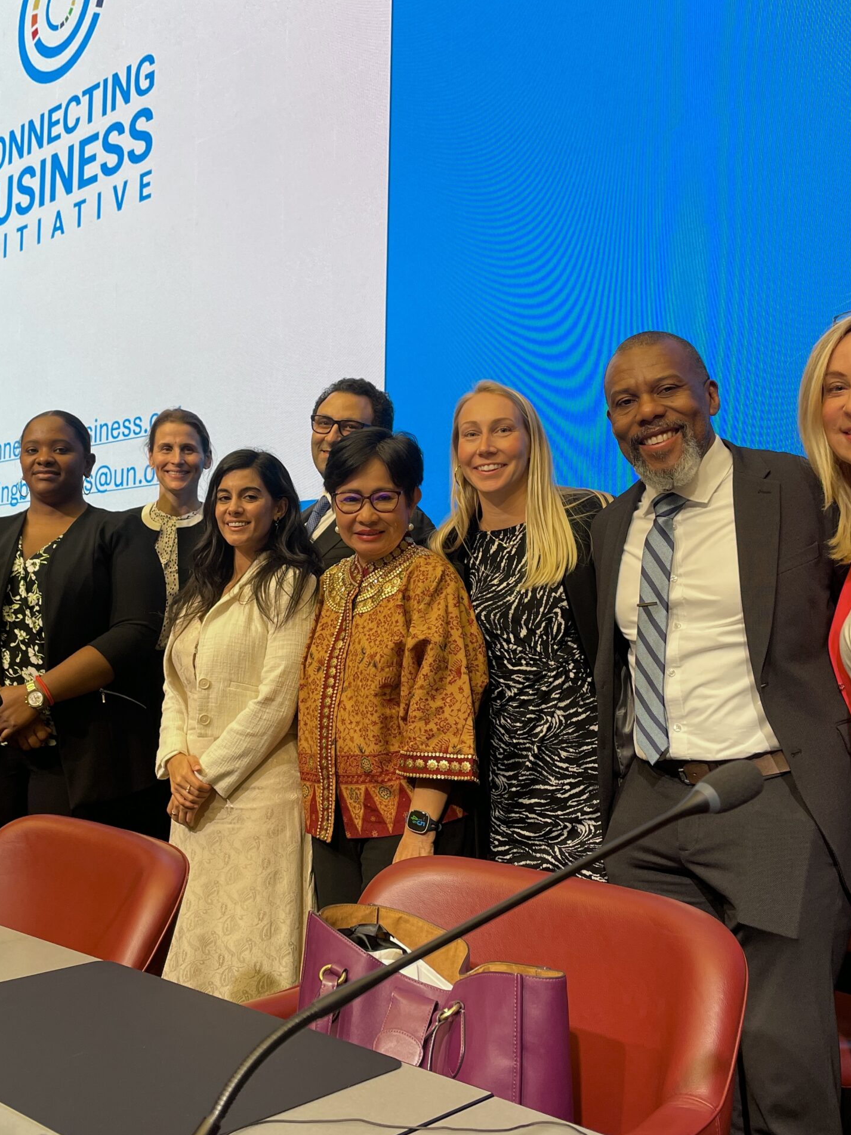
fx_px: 1148
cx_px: 303
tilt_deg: +5.4
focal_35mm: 35
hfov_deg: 40.3
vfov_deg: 52.6
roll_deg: -0.5
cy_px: 567
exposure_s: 1/99
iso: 100
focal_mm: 4.2
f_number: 1.6
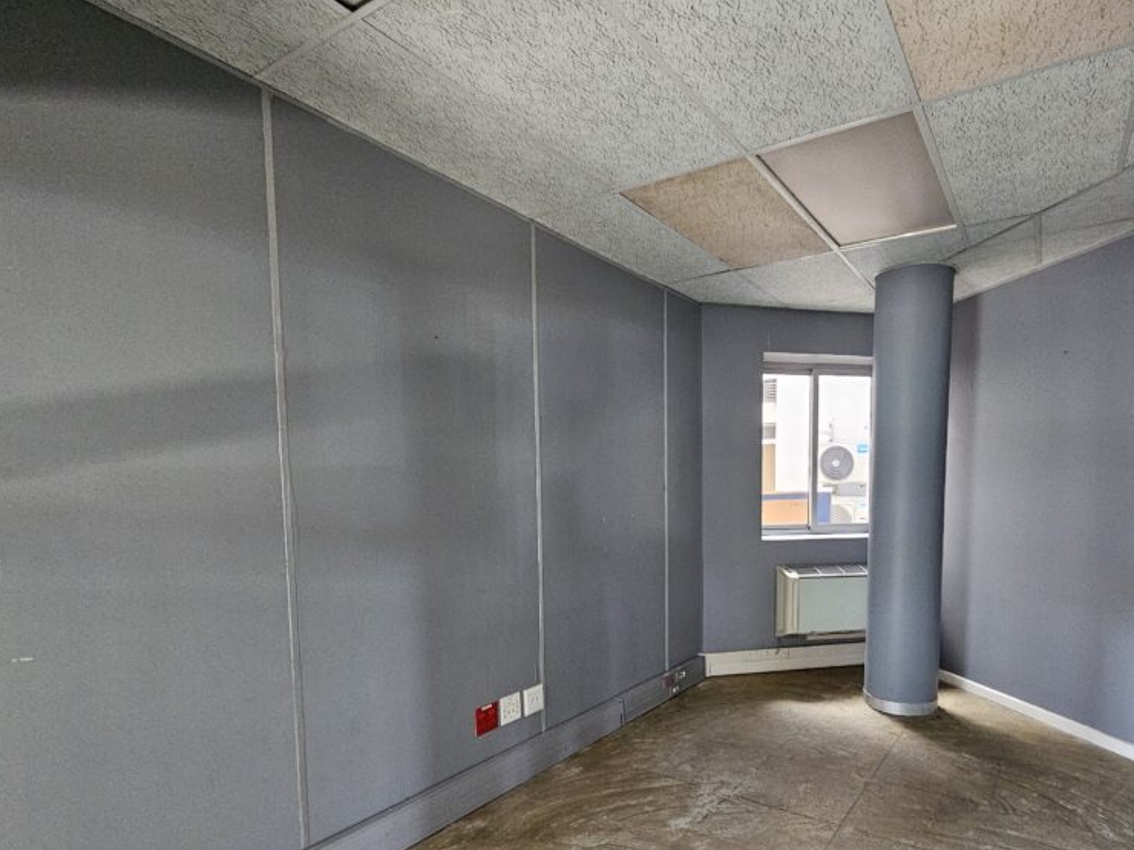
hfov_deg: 87.1
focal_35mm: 18
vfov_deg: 70.4
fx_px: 590
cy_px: 535
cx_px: 656
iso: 640
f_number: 2.2
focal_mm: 2.2
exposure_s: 1/25
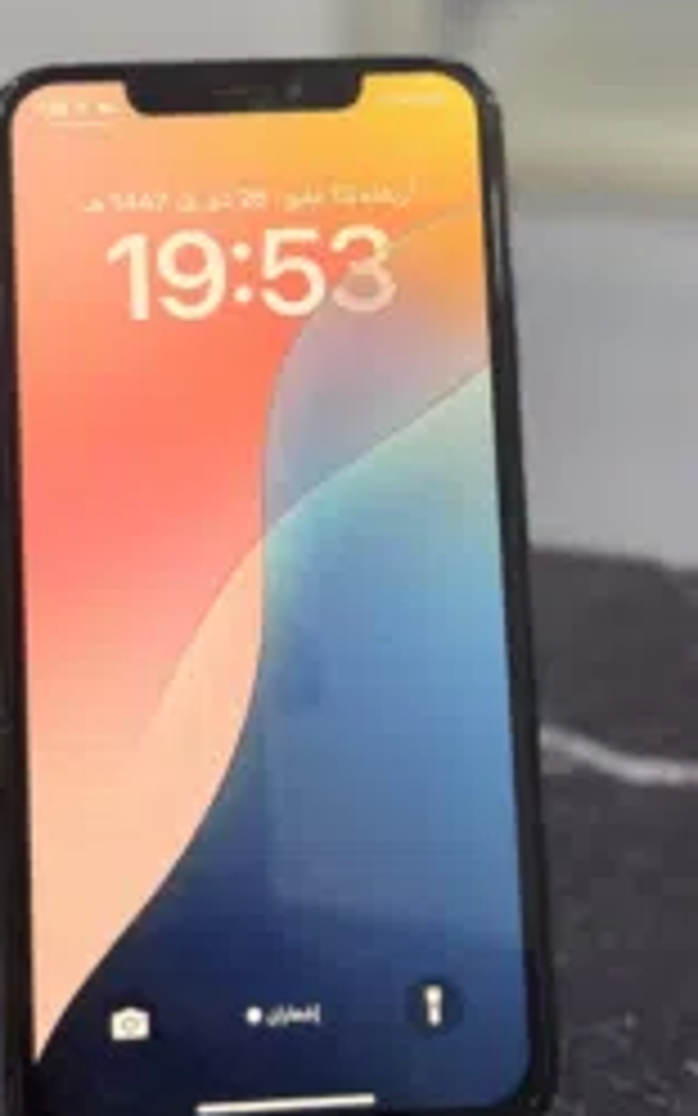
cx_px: 365
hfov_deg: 15.9
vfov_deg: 25.1
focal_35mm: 82
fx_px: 2496
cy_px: 374
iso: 80
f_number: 1.78
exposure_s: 1/100
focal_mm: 6.76
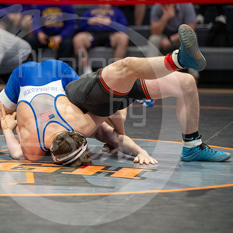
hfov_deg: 9.6
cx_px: 63
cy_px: 131
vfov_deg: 9.7
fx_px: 1378
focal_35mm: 181
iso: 3200
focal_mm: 125
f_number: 2.8
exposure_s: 1/1000
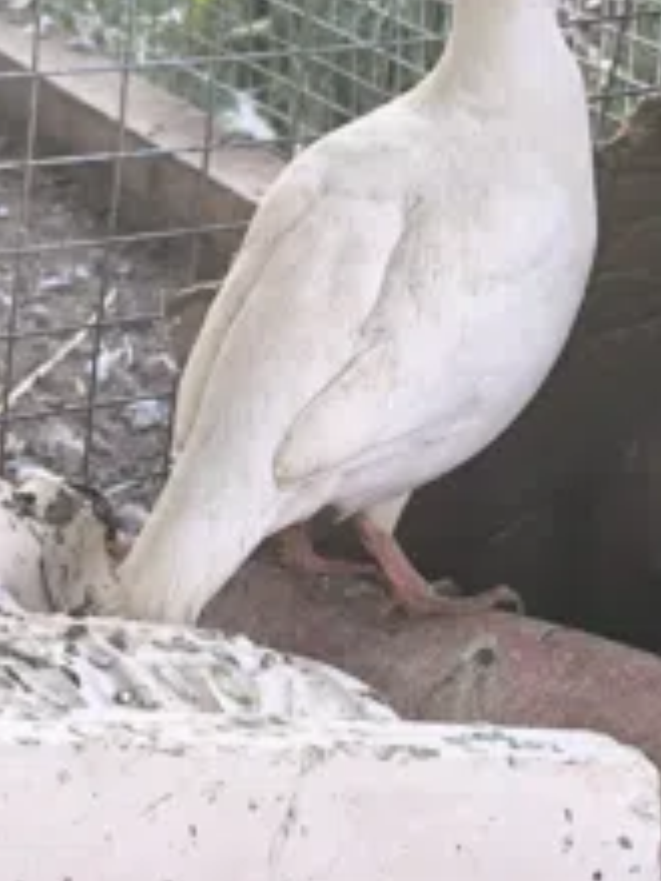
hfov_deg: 11.7
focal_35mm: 127
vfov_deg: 15.5
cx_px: 385
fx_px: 3233
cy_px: 328
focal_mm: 6.14
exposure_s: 1/100
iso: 320
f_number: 1.65
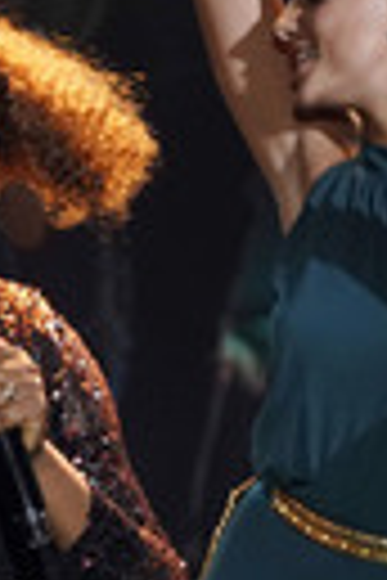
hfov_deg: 1.0
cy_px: 409
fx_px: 23009
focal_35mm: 1427
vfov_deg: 1.4
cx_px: -128
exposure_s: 1/160
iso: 5000
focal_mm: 407
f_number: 6.3
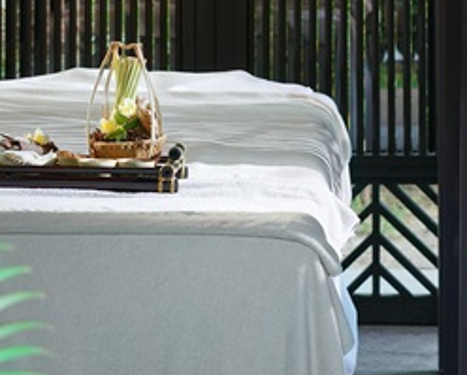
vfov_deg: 8.2
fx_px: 2588
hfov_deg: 10.2
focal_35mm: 187
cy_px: -90
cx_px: -87
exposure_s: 1/13
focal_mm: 55
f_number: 5
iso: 100
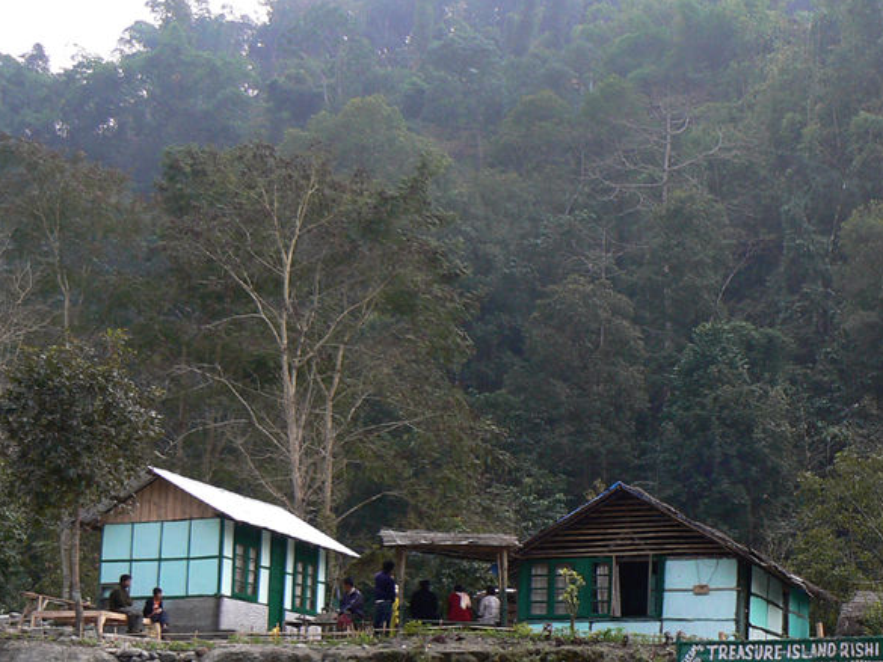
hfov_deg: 29.8
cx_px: 734
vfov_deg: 23.0
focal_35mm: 63
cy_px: 529
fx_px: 1607
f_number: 4.5
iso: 80
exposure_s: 1/100
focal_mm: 6
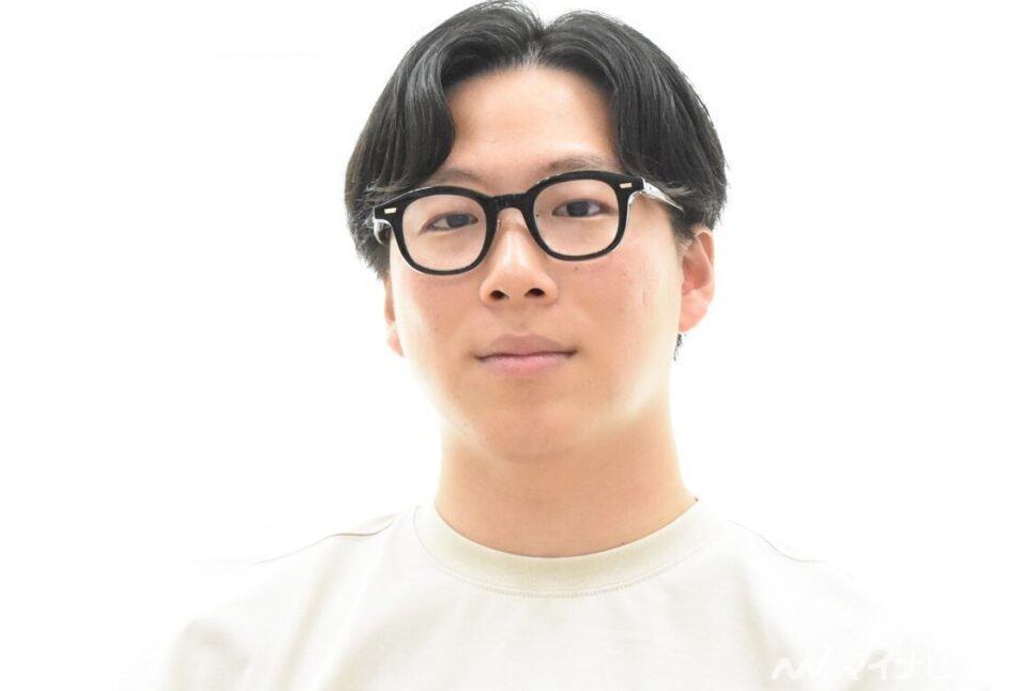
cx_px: 521
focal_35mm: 92
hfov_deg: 22.1
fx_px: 2648
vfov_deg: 14.9
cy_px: 329
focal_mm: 58
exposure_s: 1/250
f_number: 5
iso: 8000
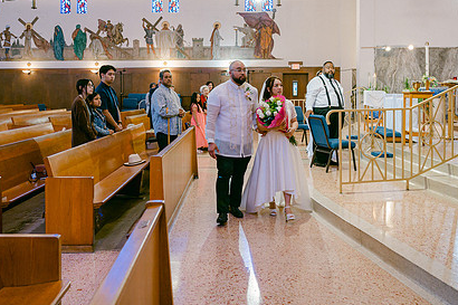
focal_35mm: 36
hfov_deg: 53.1
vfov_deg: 36.4
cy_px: 100
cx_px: 233
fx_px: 458
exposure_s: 1/125
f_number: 3.2
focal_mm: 24
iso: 1600
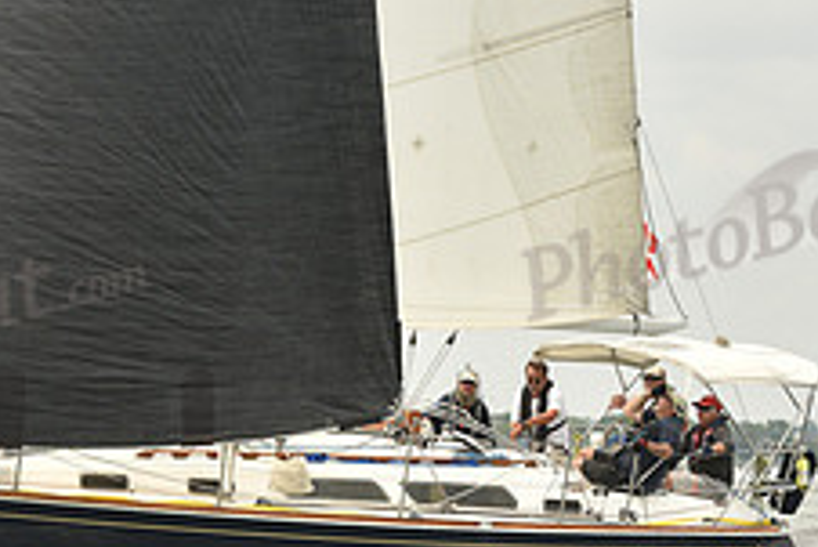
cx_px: 337
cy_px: 465
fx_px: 5252
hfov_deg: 8.9
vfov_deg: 5.9
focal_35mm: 231
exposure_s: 1/640
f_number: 9
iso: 250
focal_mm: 90
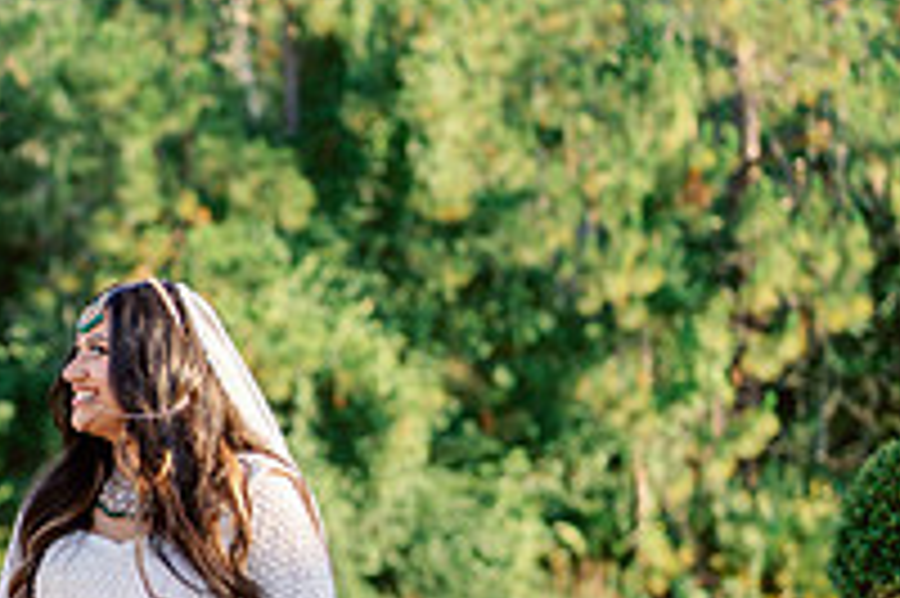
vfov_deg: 6.1
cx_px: -361
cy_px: 721
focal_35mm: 225
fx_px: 5620
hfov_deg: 9.0
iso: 100
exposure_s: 1/250
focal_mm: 70
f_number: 2.8
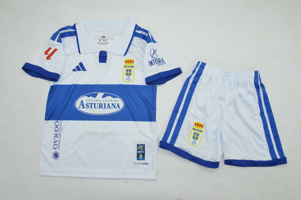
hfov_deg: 59.5
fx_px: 263
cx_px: 150
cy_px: 100
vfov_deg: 41.6
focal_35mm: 32
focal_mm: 21
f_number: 25
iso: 6400
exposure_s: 1/200
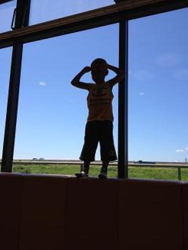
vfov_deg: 52.6
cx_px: 94
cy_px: 125
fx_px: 253
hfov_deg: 40.7
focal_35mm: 35
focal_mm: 4.28
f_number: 2.4
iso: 64
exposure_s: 1/1727
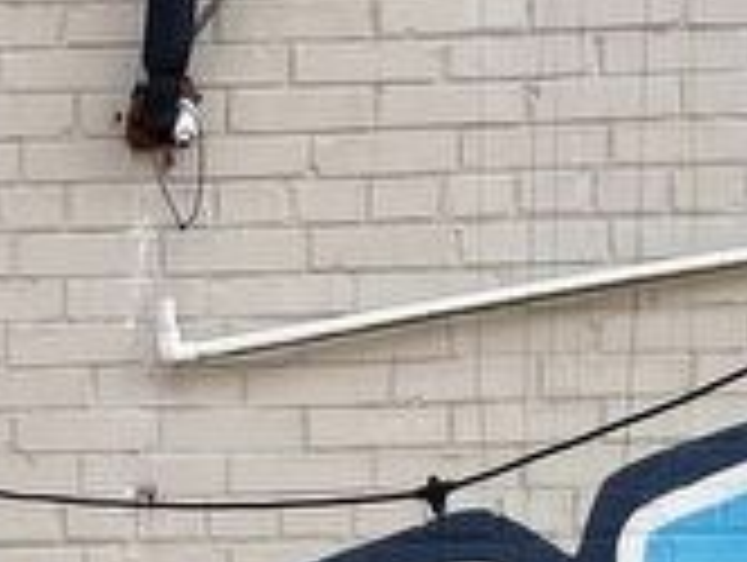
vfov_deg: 10.4
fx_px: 2701
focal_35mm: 125
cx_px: -328
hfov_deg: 14.8
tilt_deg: -1.5
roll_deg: -1.4
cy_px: 1304
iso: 50
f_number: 1.6
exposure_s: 1/701
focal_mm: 5.1
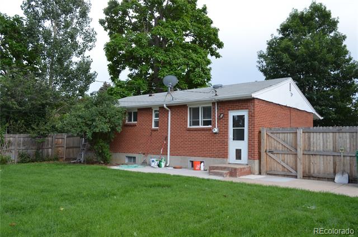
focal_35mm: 30
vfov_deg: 43.4
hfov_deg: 62.1
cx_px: 179
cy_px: 118
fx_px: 298
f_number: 7.1
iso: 200
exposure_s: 1/200
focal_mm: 20
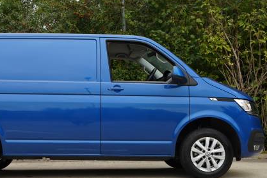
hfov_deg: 30.1
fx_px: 492
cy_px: 98
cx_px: 84
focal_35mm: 66
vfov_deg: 20.5
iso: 100
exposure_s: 1/200
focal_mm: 43.2
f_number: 4.5
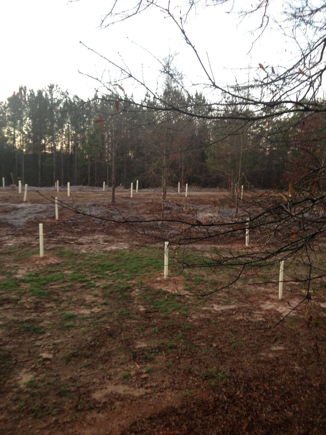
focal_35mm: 35
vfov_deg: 52.6
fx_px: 439
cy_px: 218
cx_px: 163
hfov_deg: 40.7
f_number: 2.4
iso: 80
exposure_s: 1/20
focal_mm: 4.28
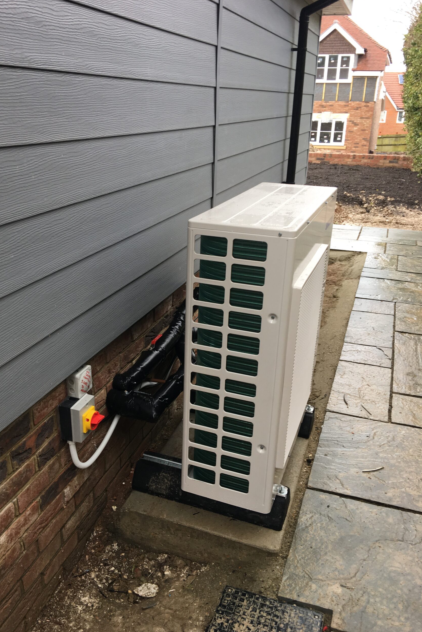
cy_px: 321
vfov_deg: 60.3
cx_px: 182
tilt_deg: -21.5
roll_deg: -1.3
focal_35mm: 31
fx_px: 545
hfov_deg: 42.2
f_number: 2.2
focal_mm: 4.15
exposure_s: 1/50
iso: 32
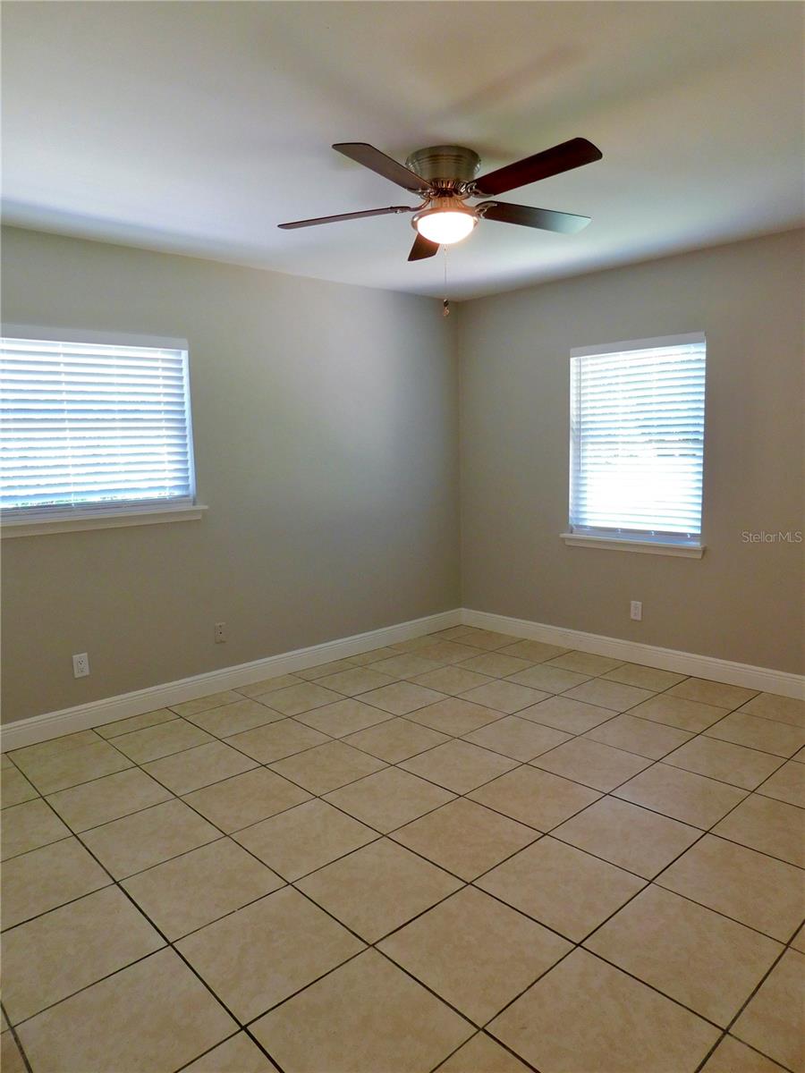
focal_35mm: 23
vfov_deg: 73.9
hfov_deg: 58.9
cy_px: 536
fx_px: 713
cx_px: 402
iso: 220
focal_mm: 4
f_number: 3
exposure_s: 1/30
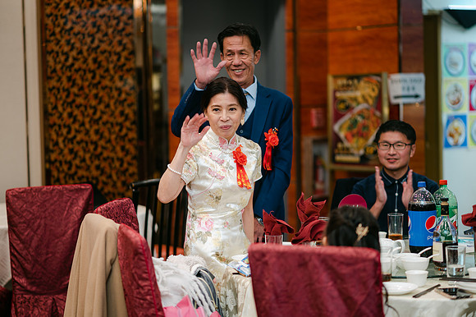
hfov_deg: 23.9
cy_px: 158
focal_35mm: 85
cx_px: 238
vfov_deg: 16.1
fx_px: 1123
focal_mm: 85
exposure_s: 1/125
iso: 320
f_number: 2
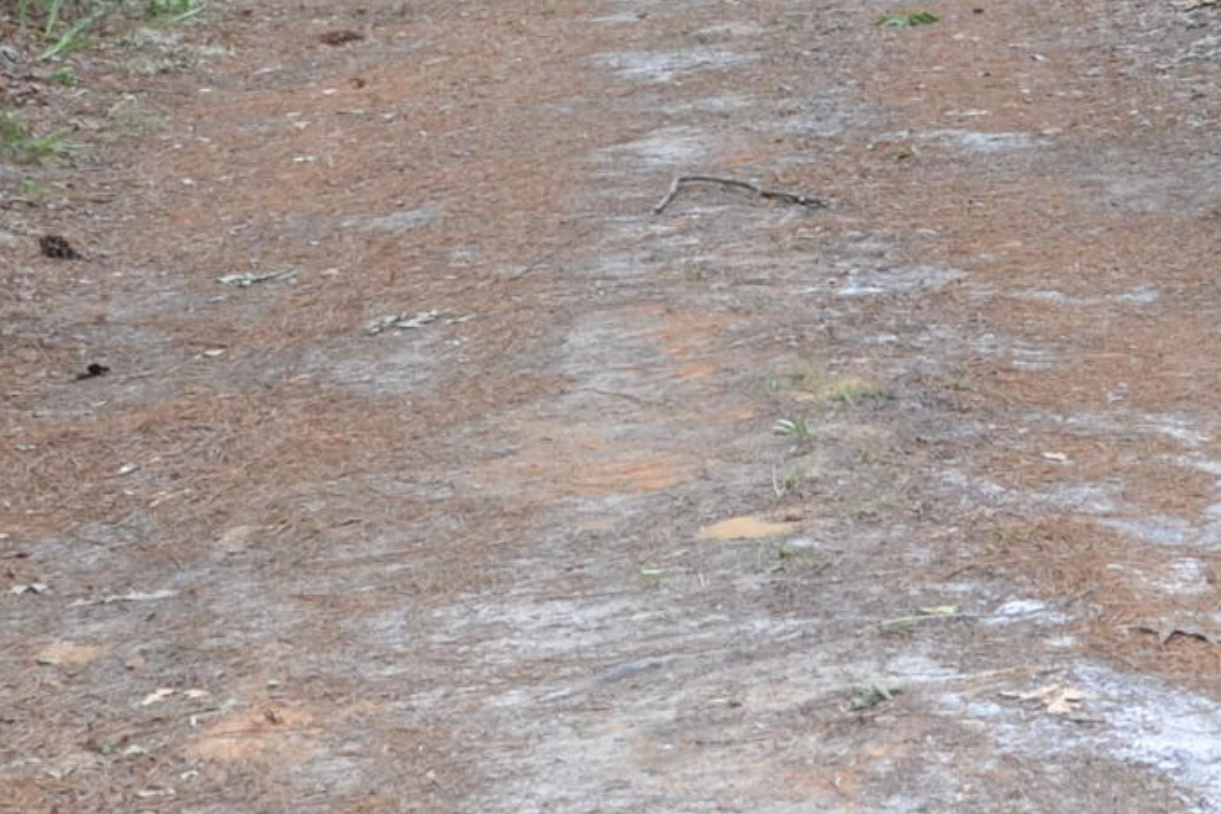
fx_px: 5358
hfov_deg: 13.0
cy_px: -521
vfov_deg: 8.4
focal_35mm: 158
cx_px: 862
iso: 400
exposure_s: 1/125
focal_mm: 24
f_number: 5.6
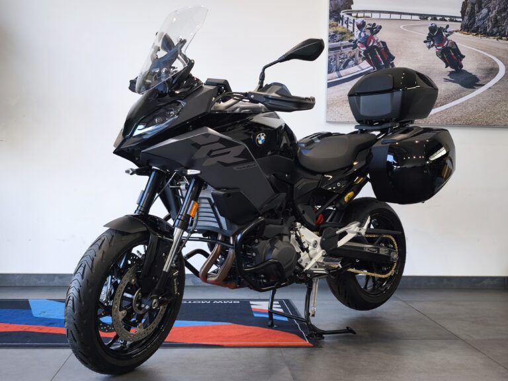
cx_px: 254
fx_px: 587
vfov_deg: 36.0
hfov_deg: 46.8
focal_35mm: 40
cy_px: 190
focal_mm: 6.57
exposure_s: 1/100
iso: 100
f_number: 1.6
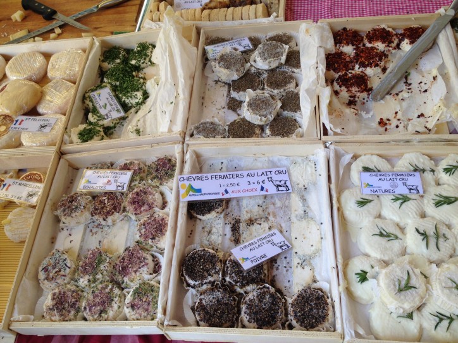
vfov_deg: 40.7
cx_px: 229
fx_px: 463
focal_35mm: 35
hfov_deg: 52.6
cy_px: 172
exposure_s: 1/120
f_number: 2.4
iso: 64
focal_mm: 4.28
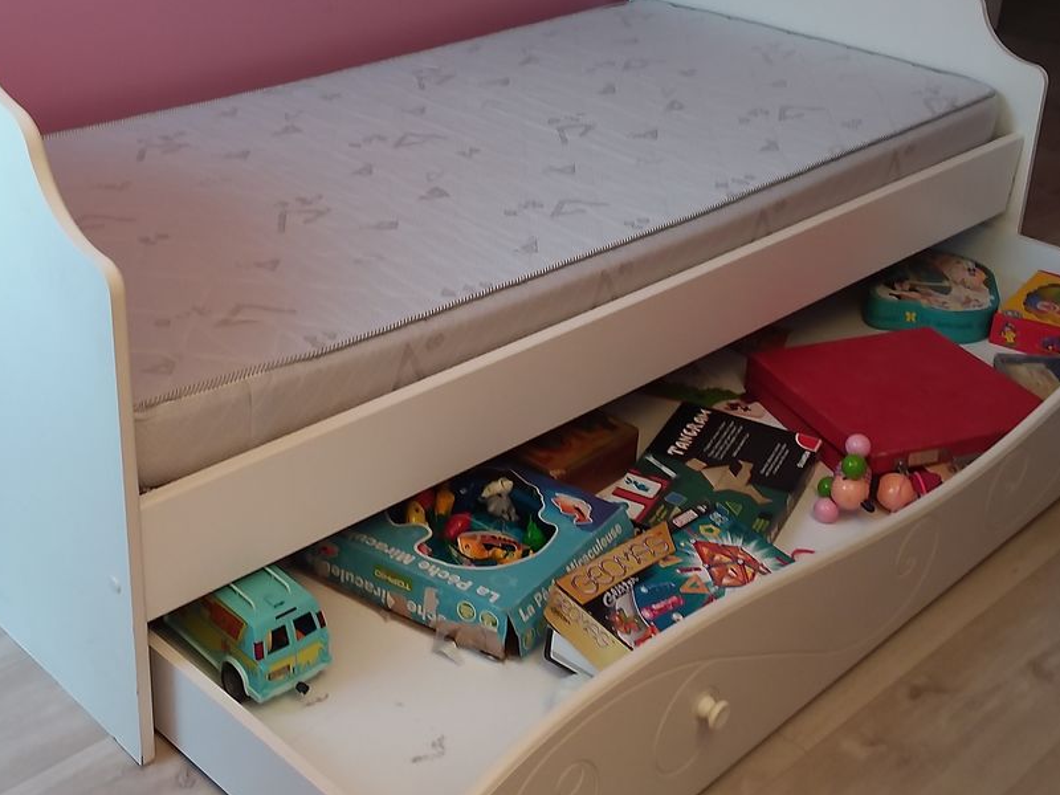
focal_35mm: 35
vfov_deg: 40.5
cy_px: 319
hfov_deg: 52.5
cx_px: 460
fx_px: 1072
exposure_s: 1/33
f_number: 1.9
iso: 64
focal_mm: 2.91
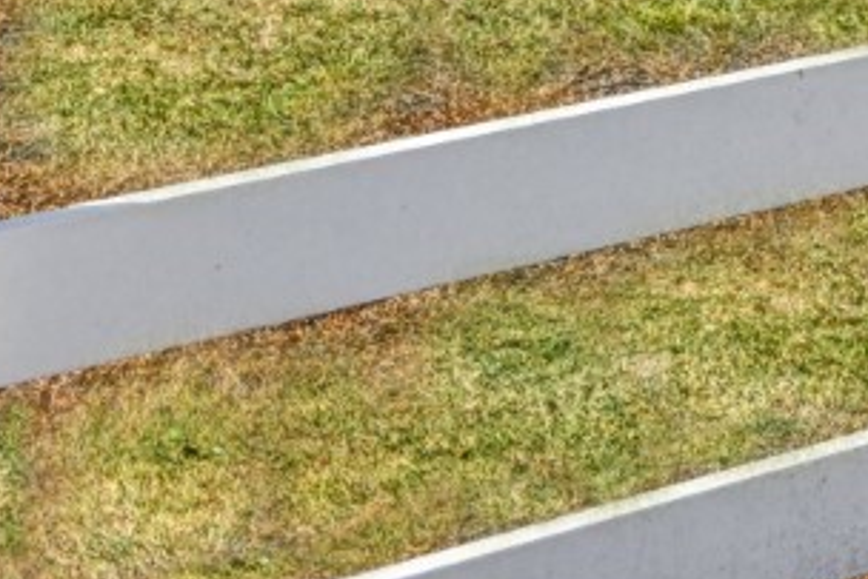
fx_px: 3088
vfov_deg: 9.5
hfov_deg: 12.0
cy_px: -833
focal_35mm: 128
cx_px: 2230
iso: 500
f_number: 9
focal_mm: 24
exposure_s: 1/100
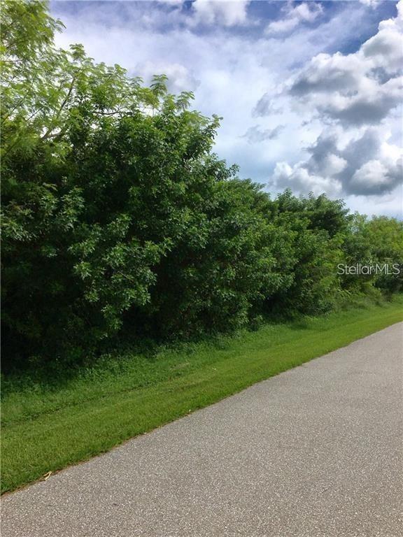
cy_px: 268
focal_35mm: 29
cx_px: 202
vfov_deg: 61.7
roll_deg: +1.5
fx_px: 450
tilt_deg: +4.1
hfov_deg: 48.2
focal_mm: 4.15
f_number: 2.2
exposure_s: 1/6410
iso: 25
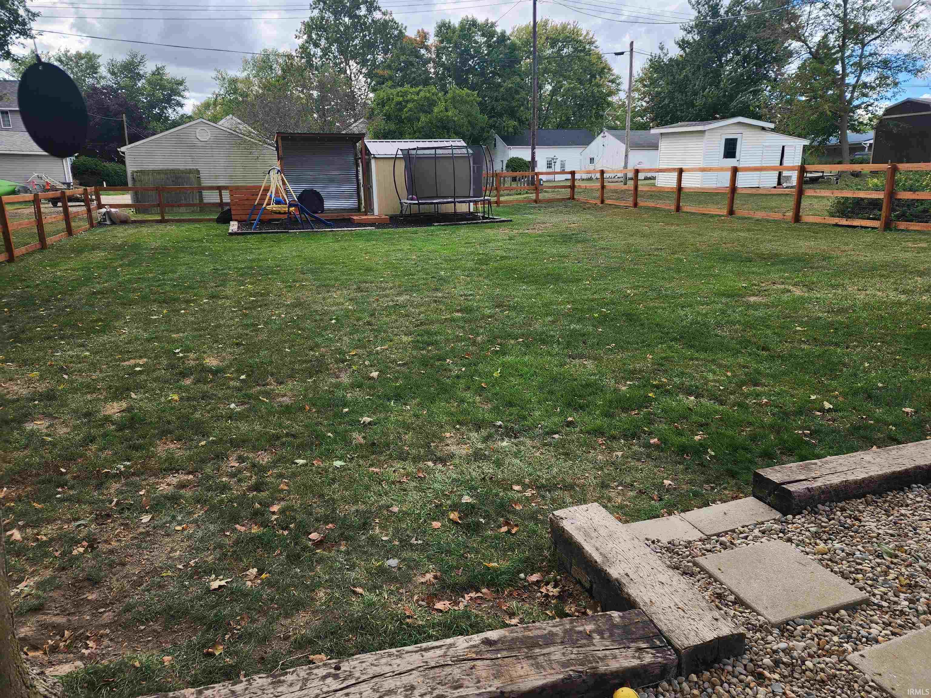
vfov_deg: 58.9
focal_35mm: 23
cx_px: 466
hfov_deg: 73.9
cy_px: 349
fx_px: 619
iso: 12
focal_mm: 6.4
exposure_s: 1/377
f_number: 1.8
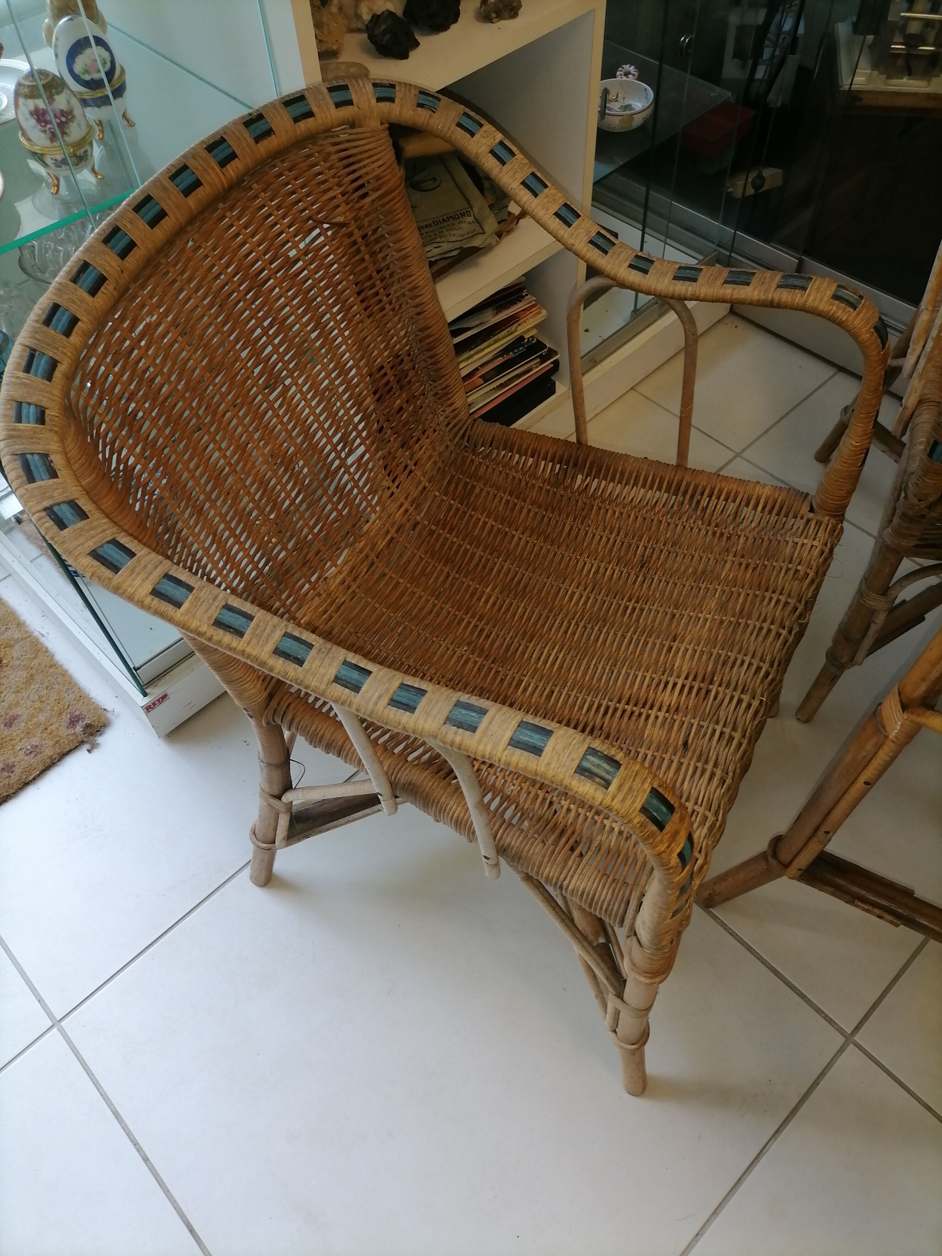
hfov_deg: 53.1
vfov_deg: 67.3
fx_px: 943
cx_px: 471
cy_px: 628
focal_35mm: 26
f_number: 1.8
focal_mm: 5.4
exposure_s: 1/50
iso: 64
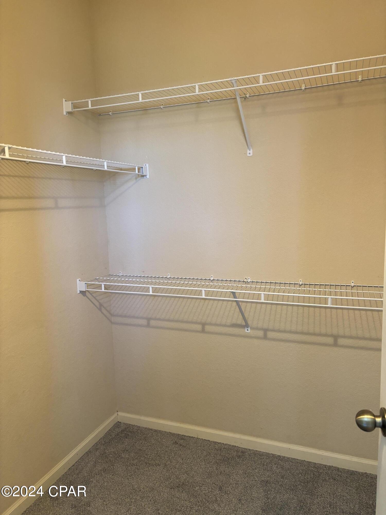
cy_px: 258
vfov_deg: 67.3
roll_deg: +1.5
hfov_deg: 53.1
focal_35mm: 26
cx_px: 193
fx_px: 387
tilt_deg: -9.7
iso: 250
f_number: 1.6
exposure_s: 1/60
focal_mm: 5.96
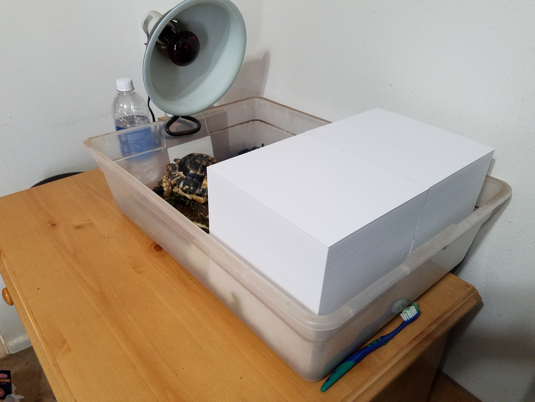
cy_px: 201
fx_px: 402
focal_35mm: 26
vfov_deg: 53.1
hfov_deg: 67.3
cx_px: 268
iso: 160
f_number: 1.7
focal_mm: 4.2
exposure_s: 1/40
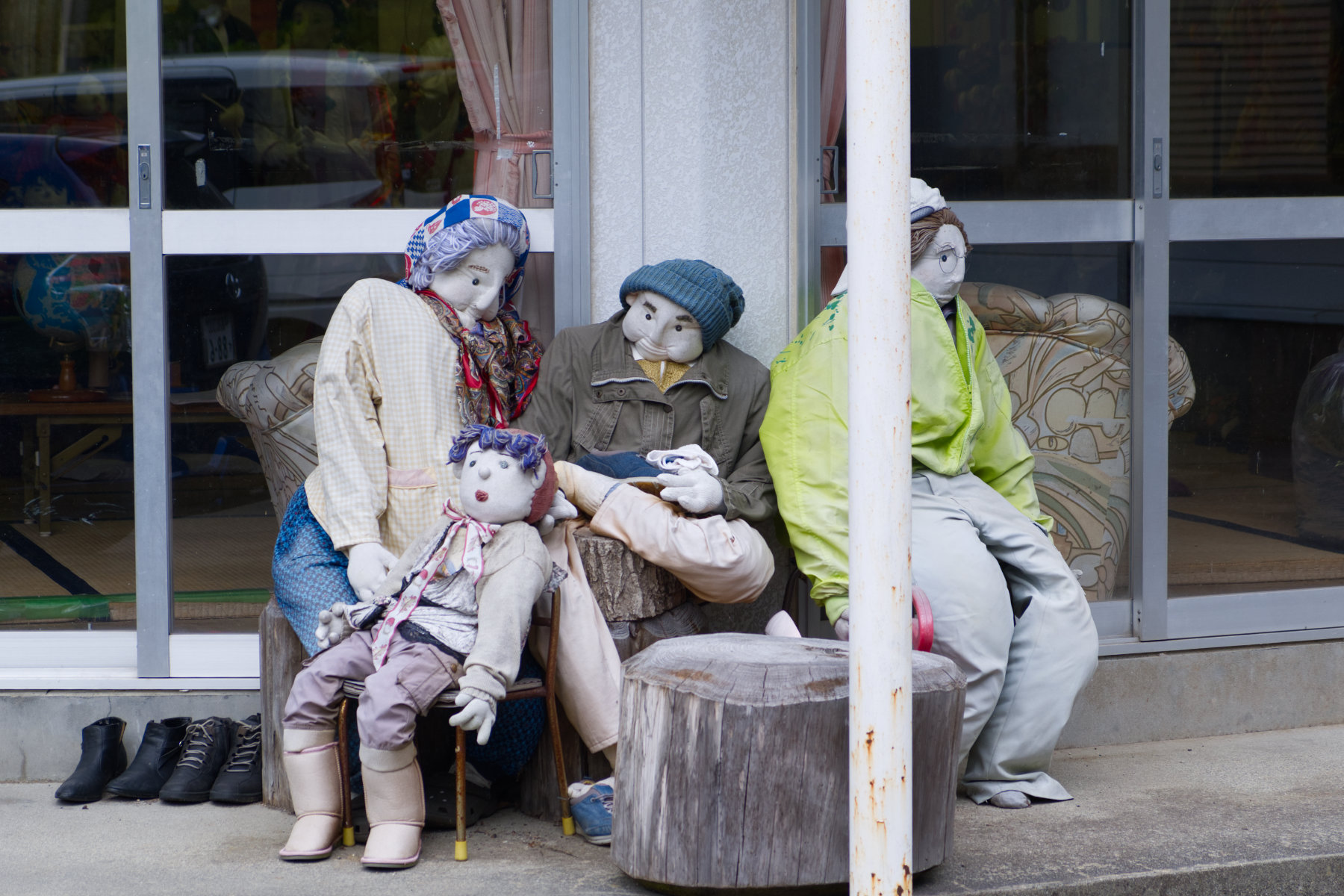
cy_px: 448
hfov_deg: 24.5
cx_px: 672
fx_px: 3098
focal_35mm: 83
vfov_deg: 16.5
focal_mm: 55
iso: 125
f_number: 4
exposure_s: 1/90
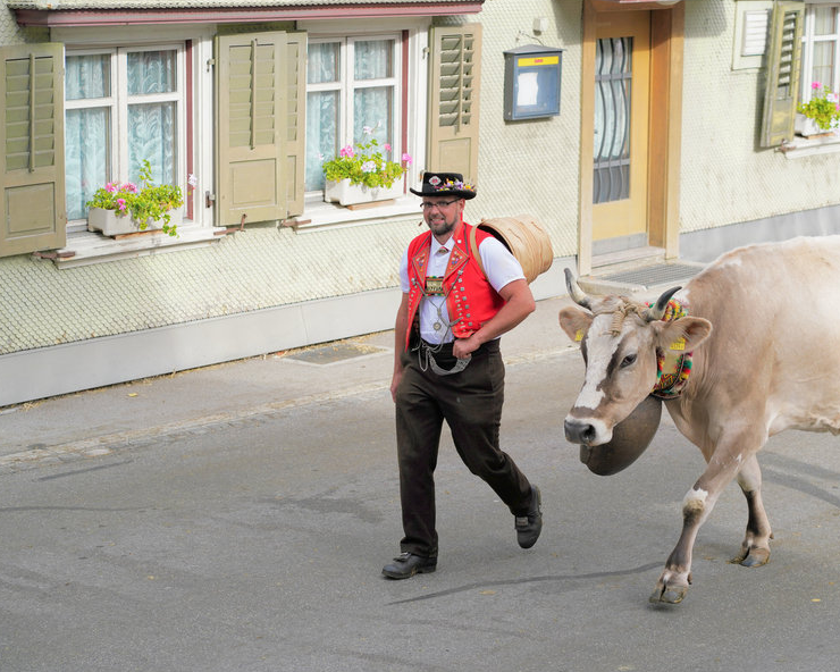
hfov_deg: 19.7
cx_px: 477
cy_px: 333
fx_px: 2411
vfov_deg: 15.9
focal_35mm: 97
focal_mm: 85
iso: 250
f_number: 5
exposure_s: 1/1000
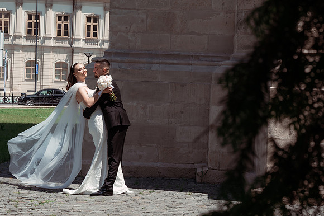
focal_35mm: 100
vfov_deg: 13.7
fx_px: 897
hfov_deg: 20.5
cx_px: 134
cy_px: 126
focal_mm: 85
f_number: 14
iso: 200
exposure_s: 1/200
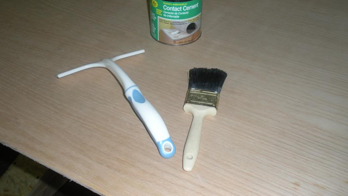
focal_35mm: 40
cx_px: 177
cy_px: 74
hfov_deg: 50.5
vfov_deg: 29.6
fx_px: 369
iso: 64
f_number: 3.5
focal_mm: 6.3
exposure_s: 1/30
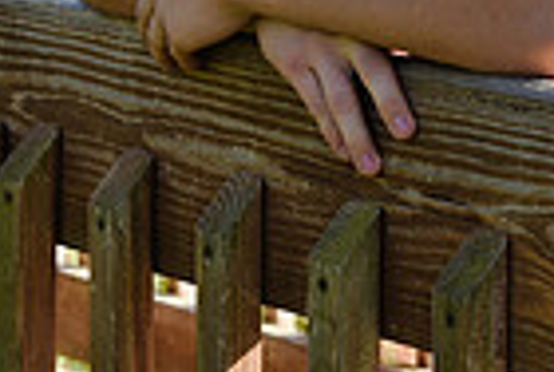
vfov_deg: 6.3
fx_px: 3316
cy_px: -283
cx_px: 384
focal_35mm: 215
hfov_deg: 9.5
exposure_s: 1/250
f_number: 8
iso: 200
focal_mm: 52
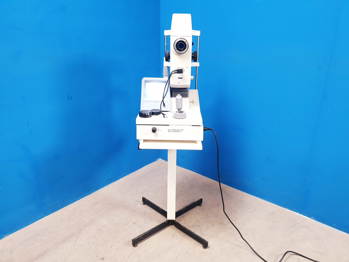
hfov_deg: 67.3
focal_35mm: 26
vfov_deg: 53.1
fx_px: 262
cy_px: 131
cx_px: 174
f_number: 2.4
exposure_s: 1/33
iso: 250
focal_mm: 4.3
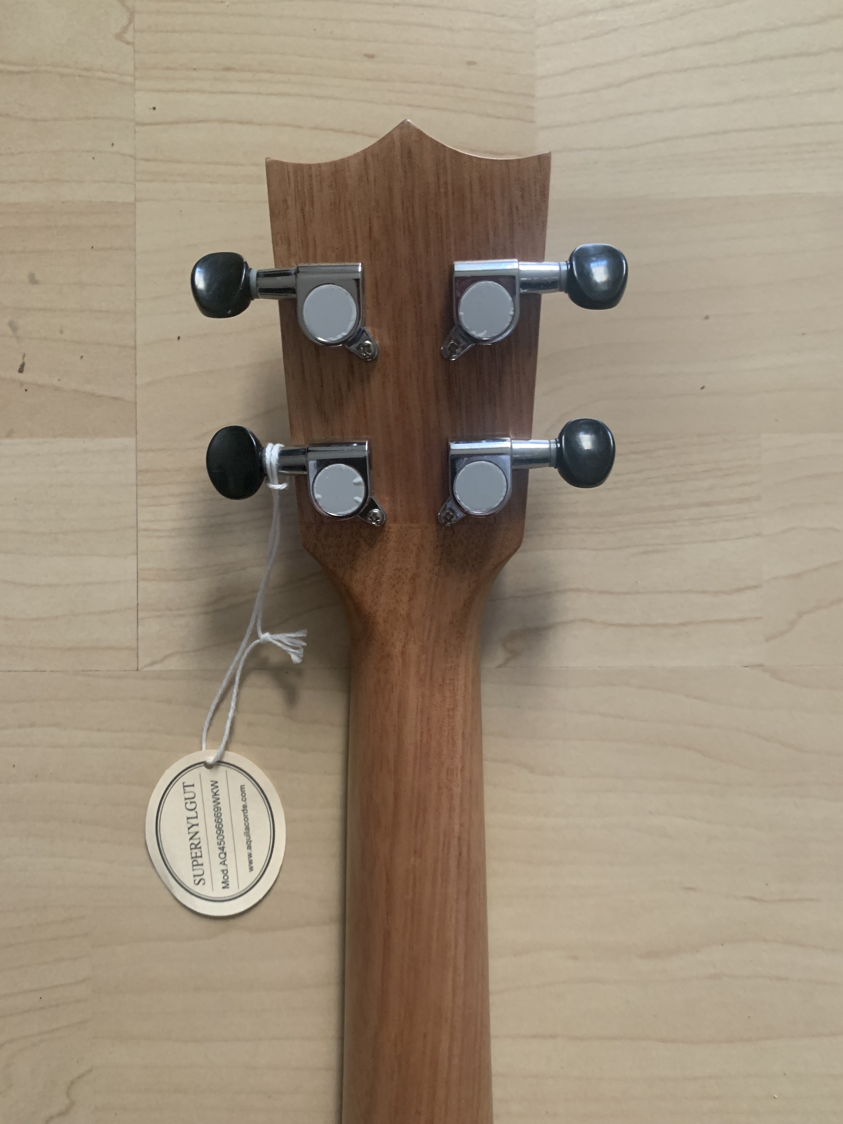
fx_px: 844
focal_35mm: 26
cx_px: 422
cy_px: 562
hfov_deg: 53.1
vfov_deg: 67.3
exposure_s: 1/60
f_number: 1.8
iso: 250
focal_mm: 4.25
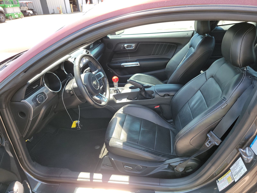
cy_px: 96
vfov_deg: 56.8
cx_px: 128
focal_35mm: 24
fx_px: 178
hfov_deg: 71.6
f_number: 1.8
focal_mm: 6.7
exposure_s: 1/119
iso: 85
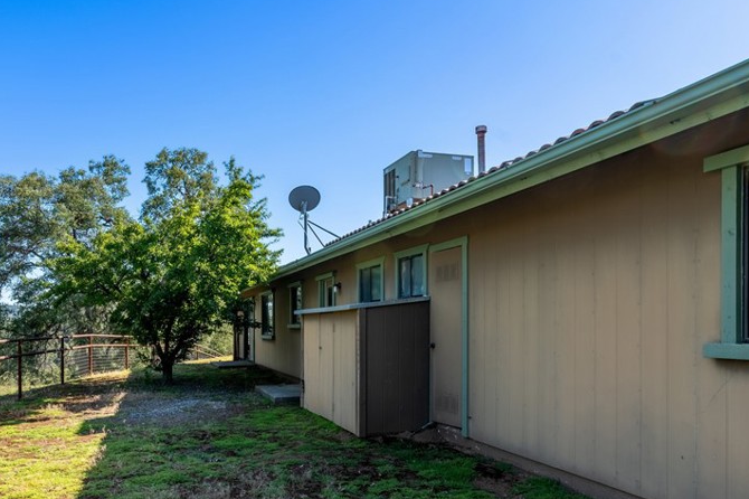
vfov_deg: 48.7
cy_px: 329
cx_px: 298
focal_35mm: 26
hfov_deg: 68.7
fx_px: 541
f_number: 8
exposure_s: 1/2500
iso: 400
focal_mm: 17
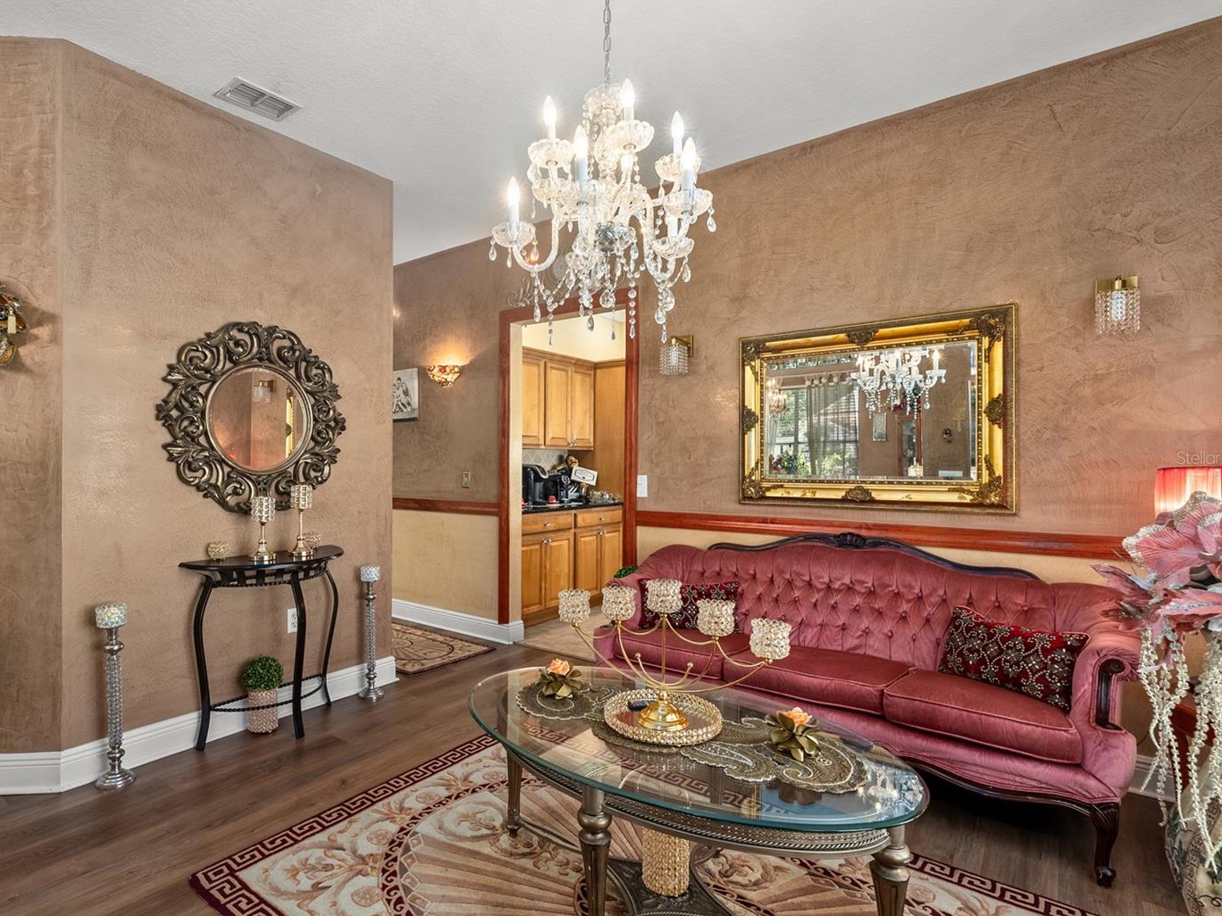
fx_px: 635
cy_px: 457
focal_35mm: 18
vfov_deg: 71.6
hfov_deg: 87.4
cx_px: 541
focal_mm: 16
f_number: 9
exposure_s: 1/2.5
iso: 400
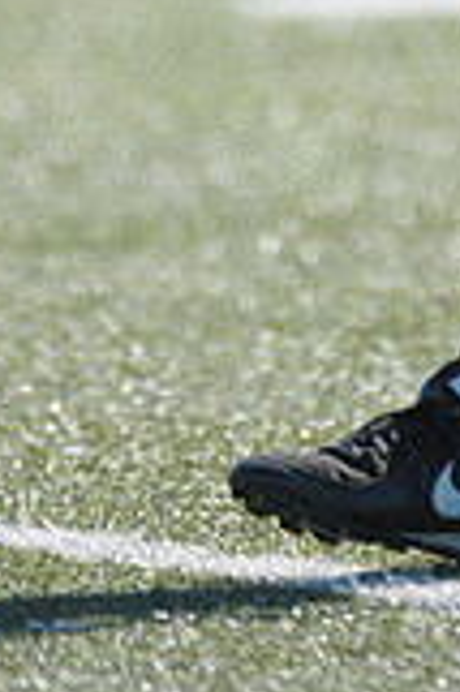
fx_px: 41409
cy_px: -494
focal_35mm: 2156
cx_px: 699
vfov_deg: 1.0
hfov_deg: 0.6
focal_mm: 400
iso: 640
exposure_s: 1/2500
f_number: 4
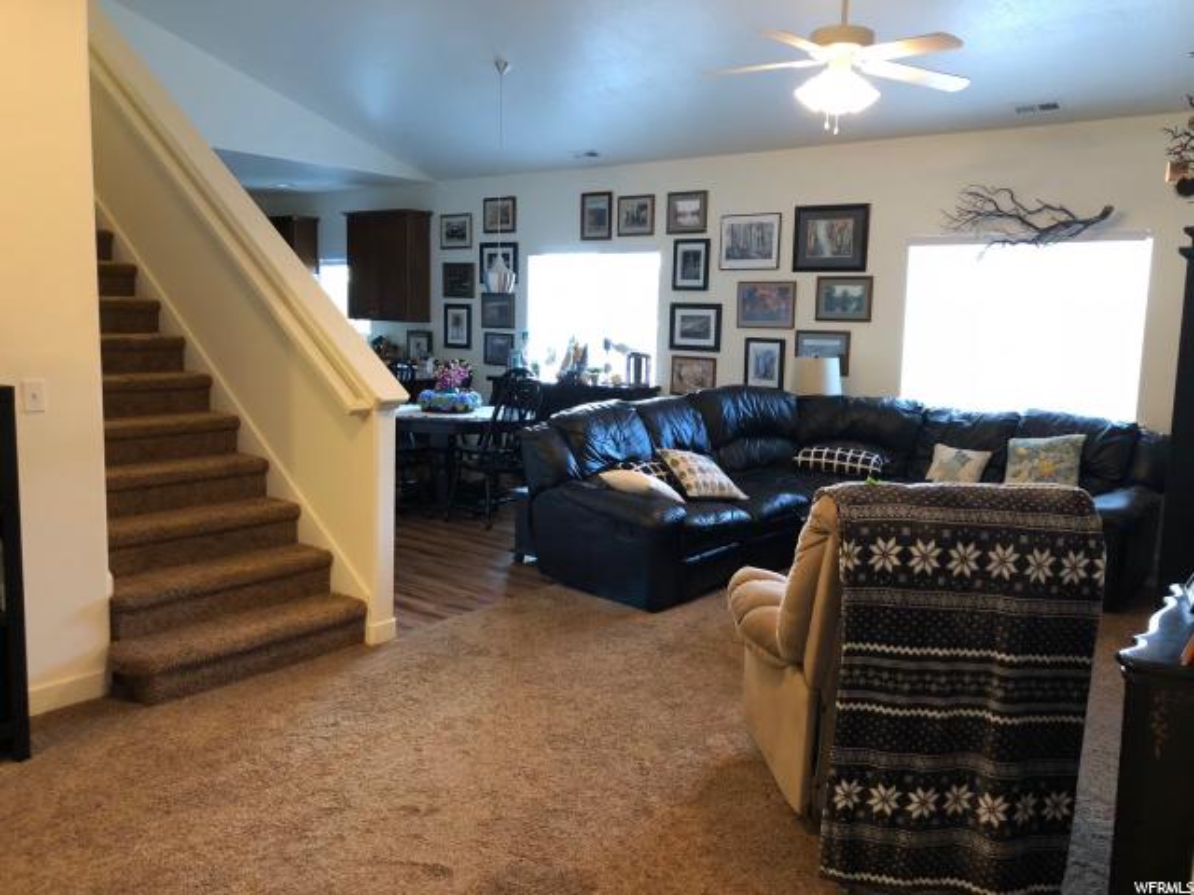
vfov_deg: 49.7
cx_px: 597
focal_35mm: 28
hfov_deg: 63.4
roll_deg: +0.6
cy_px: 448
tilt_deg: -5.9
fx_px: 966
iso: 100
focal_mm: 3.99
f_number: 1.8
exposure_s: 1/15
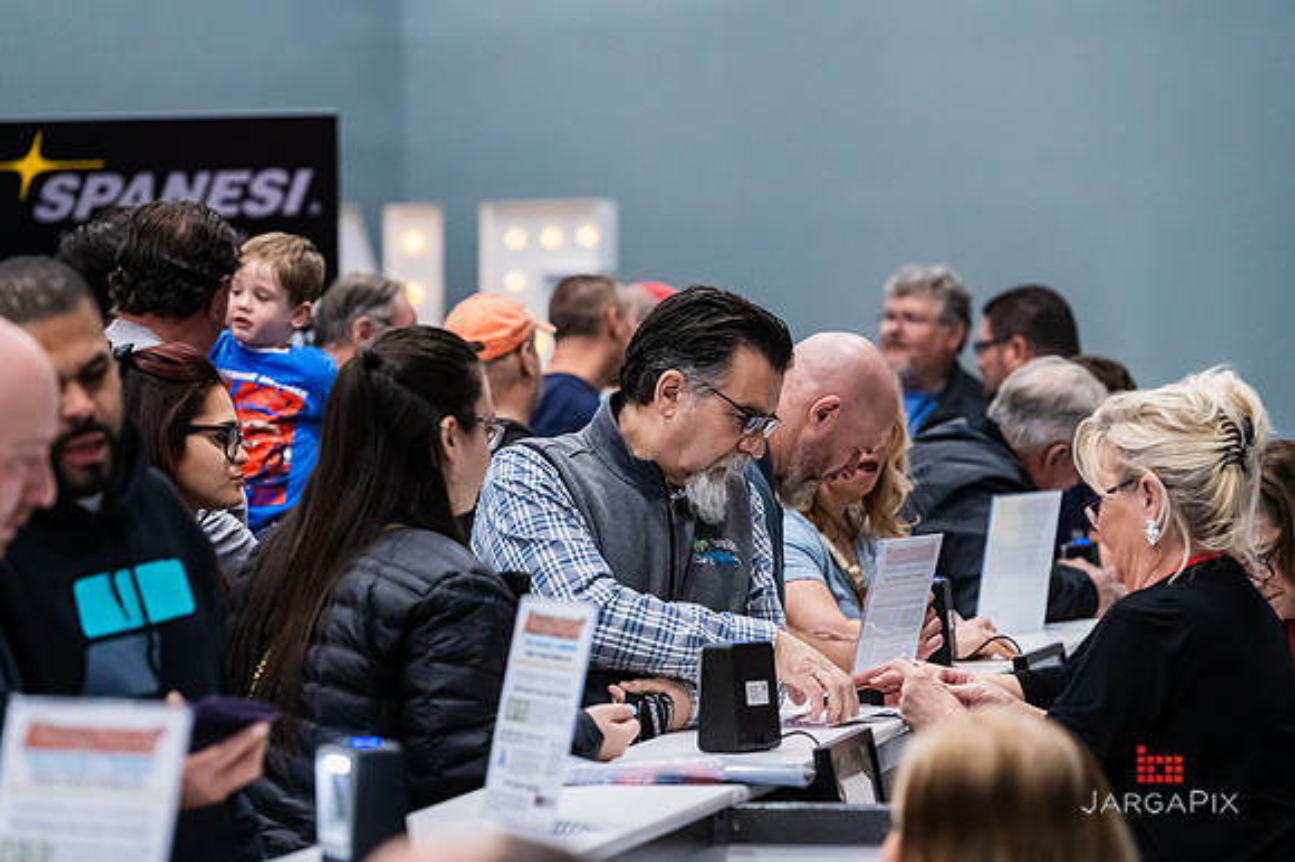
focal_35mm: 166
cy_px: 431
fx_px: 5958
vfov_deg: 8.3
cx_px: 648
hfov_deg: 12.4
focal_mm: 165
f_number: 5.6
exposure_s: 1/200
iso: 6400
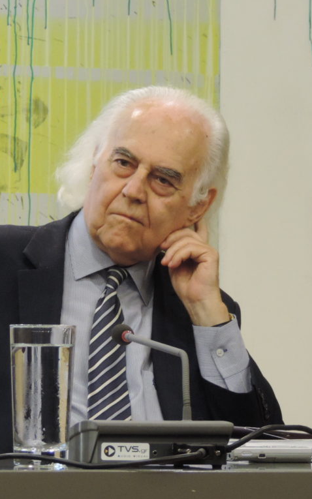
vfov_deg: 9.5
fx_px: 2994
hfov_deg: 6.0
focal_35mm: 220
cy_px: 249
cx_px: 100
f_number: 4.4
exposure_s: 1/30
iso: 800
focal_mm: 27.6
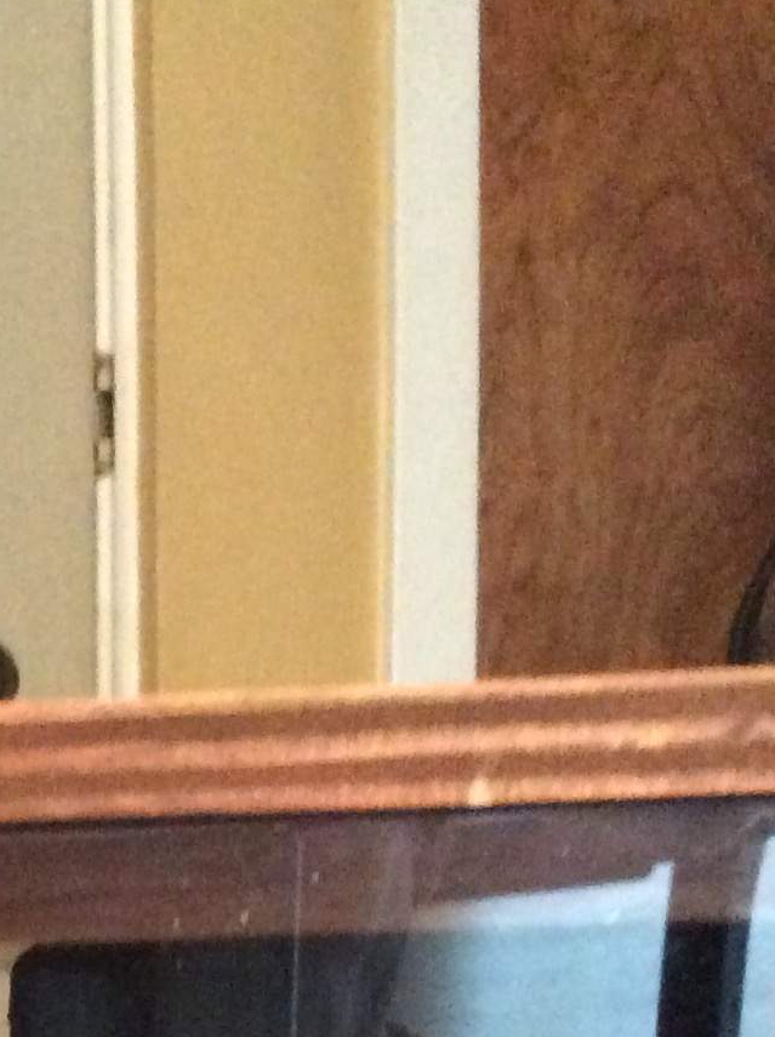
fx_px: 2902
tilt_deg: -9.1
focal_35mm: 97
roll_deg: +1.2
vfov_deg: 18.9
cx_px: -312
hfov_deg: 14.4
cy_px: 1331
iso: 640
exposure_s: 1/15
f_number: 2.4
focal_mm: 3.3
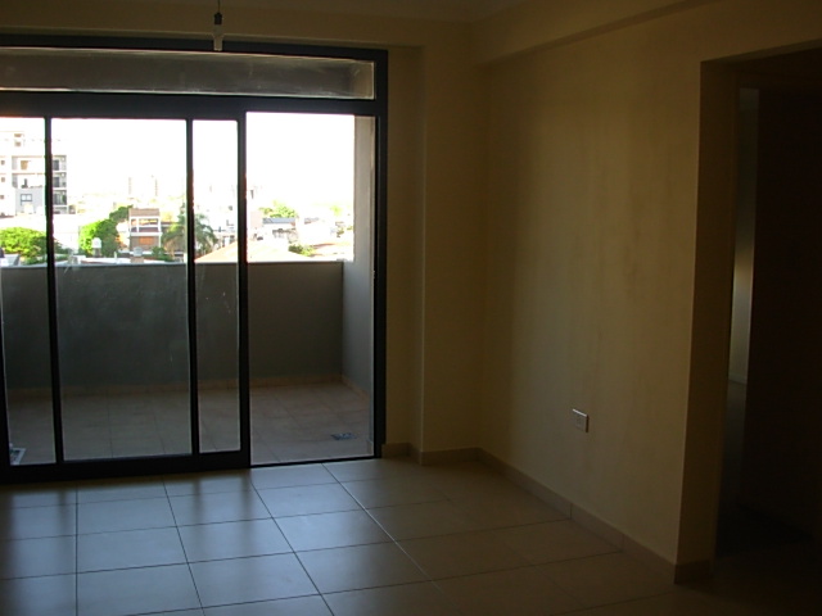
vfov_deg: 37.7
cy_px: 308
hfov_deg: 49.0
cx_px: 411
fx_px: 902
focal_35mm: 38
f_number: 2.9
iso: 50
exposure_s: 1/108
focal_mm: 6.3
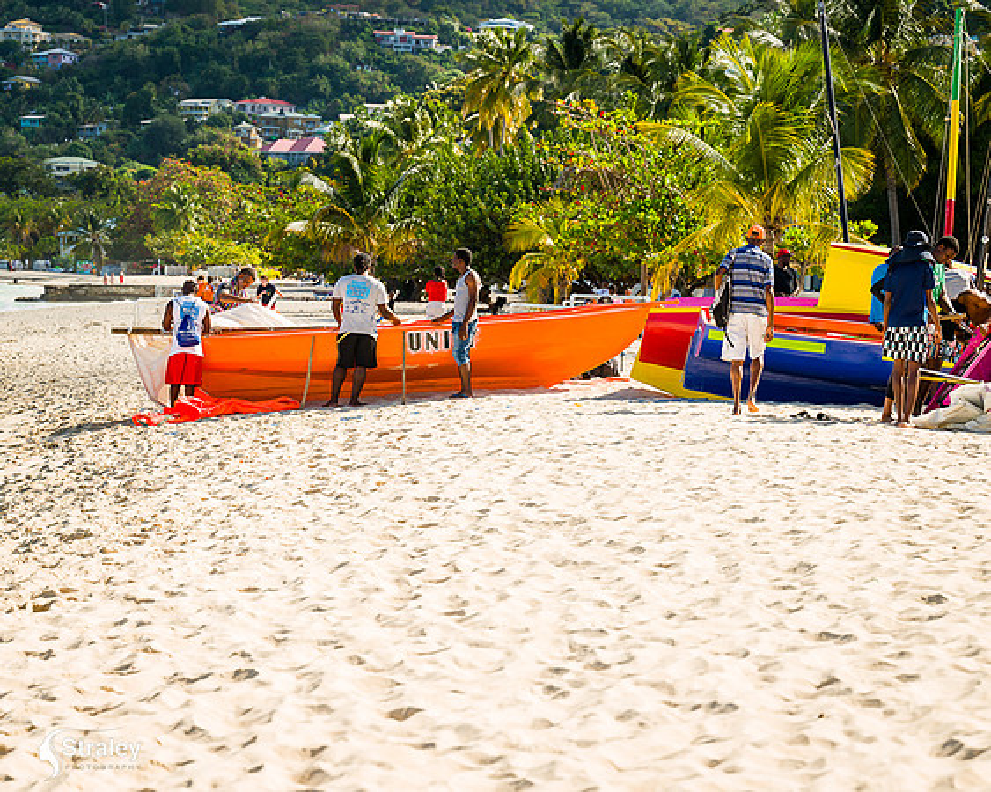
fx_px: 3675
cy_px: 474
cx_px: 398
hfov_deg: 15.3
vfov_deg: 12.3
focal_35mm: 125
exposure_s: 1/320
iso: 125
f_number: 6.3
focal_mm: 93
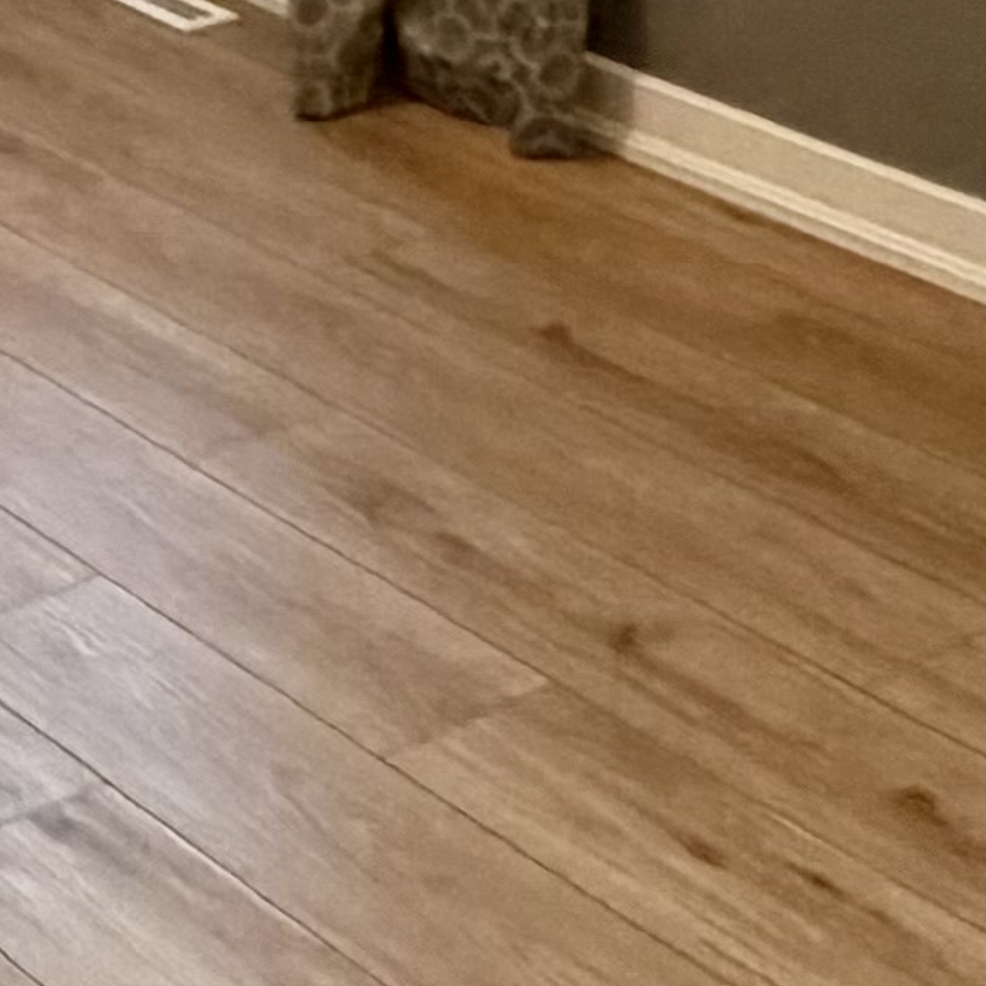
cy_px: -544
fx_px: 3416
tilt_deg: -8.0
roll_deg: -0.6
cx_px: 621
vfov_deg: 15.1
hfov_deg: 16.4
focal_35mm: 106
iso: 320
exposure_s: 1/60
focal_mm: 2.22
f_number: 2.2
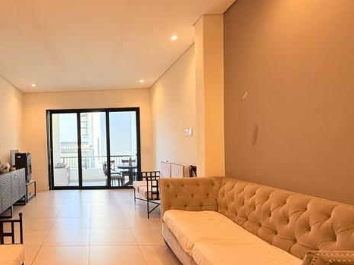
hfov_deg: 66.9
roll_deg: +1.3
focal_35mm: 24
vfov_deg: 56.5
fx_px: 245
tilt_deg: -1.3
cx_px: 86
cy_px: 154
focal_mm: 2.22
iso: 100
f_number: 2.2
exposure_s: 1/100
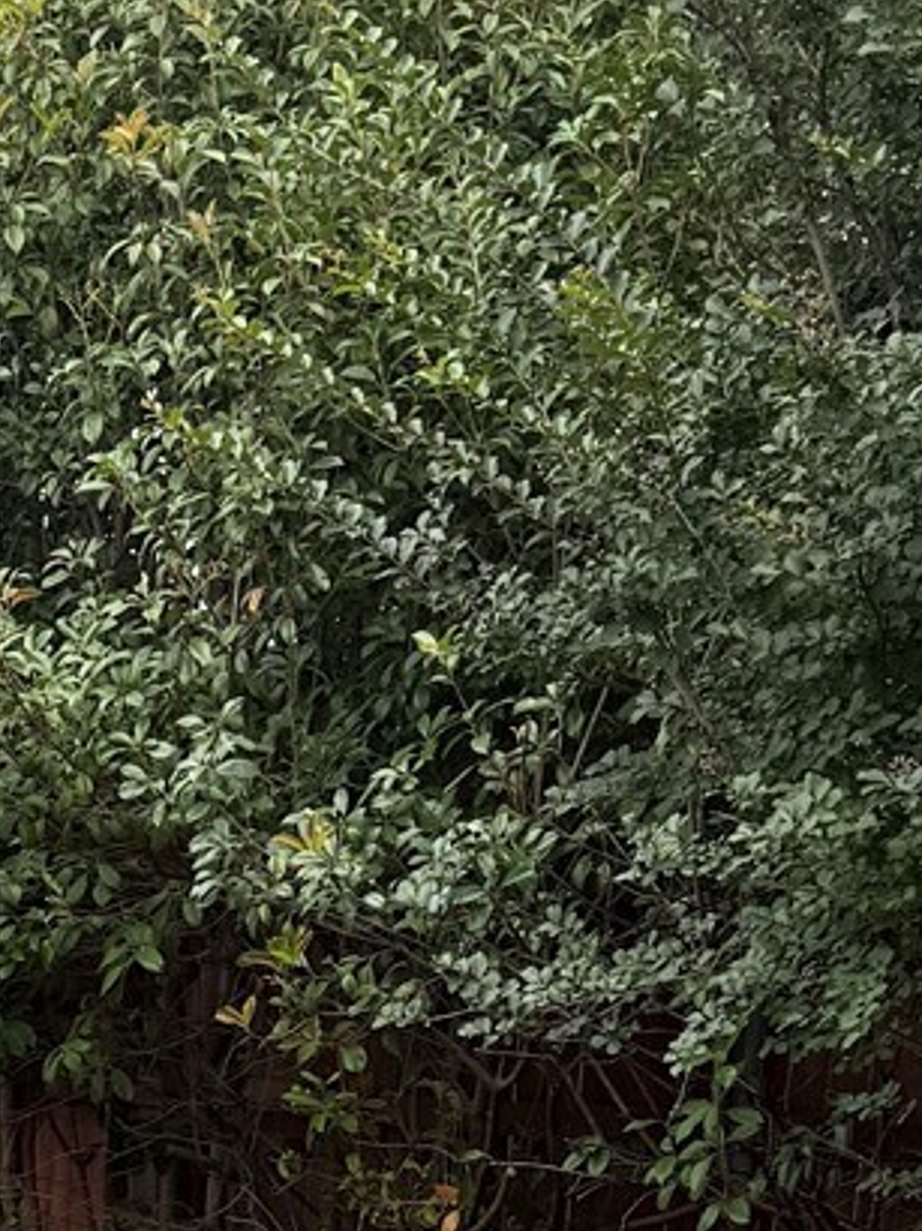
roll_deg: -2.0
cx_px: -177
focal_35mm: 120
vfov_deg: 15.4
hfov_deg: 12.1
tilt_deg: -10.1
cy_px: 1744
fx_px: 4266
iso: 80
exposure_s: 1/1106
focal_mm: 6.76
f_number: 1.78
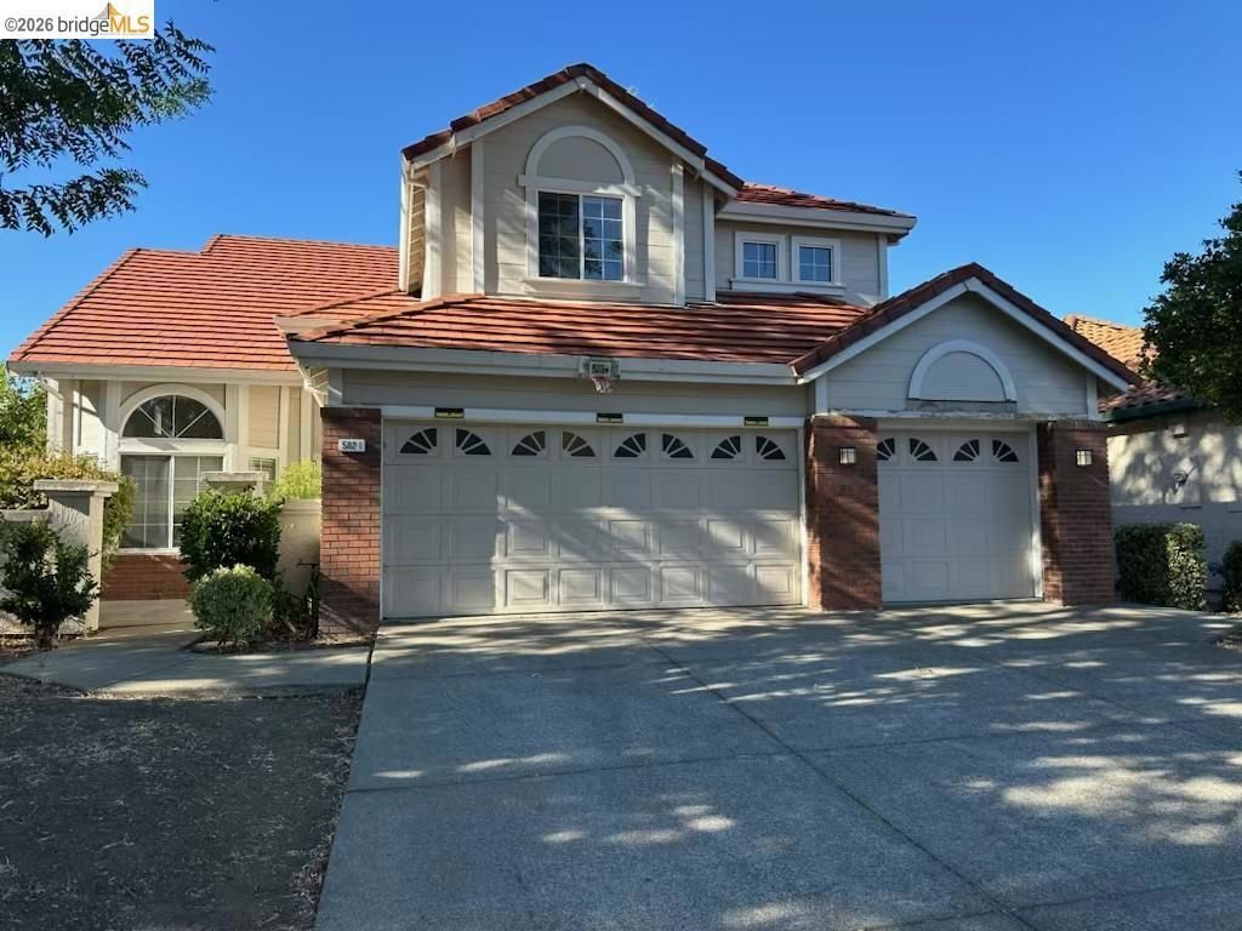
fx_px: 861
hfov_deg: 71.6
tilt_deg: +2.8
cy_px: 466
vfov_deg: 56.8
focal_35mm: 24
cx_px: 621
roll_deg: +0.3
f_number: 1.78
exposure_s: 1/1339
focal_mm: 6.86
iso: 80
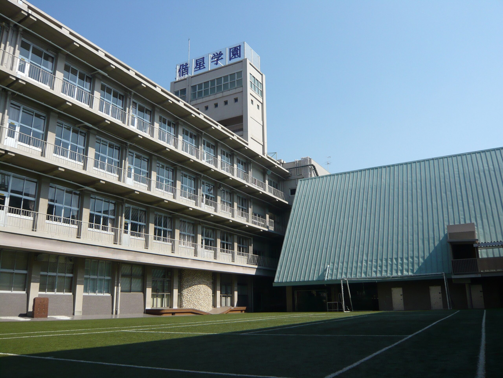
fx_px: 407
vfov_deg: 49.7
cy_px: 189
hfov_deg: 63.4
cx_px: 252
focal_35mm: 28
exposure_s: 1/200
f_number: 8
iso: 100
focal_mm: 4.6
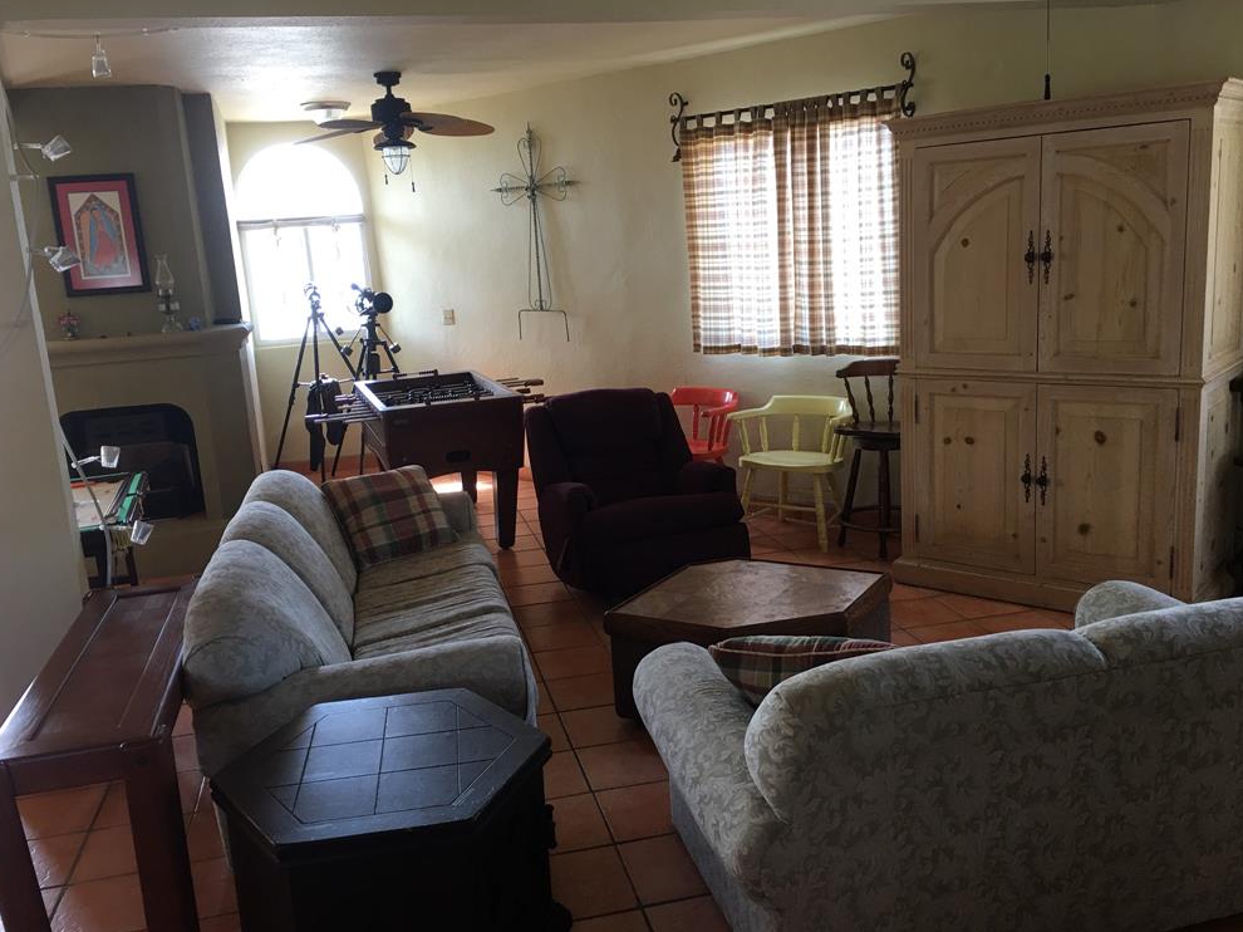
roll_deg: +3.9
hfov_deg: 60.0
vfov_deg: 46.8
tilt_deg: -10.3
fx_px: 1077
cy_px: 472
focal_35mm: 30
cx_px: 613
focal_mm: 4.15
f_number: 2.2
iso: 32
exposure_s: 1/30
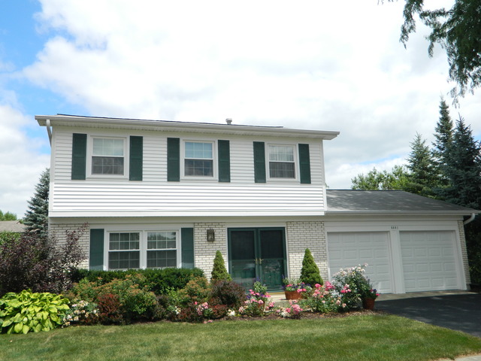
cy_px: 180
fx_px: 431
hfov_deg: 58.4
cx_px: 240
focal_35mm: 31
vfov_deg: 45.4
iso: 110
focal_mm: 5.6
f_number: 9.1
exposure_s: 1/160
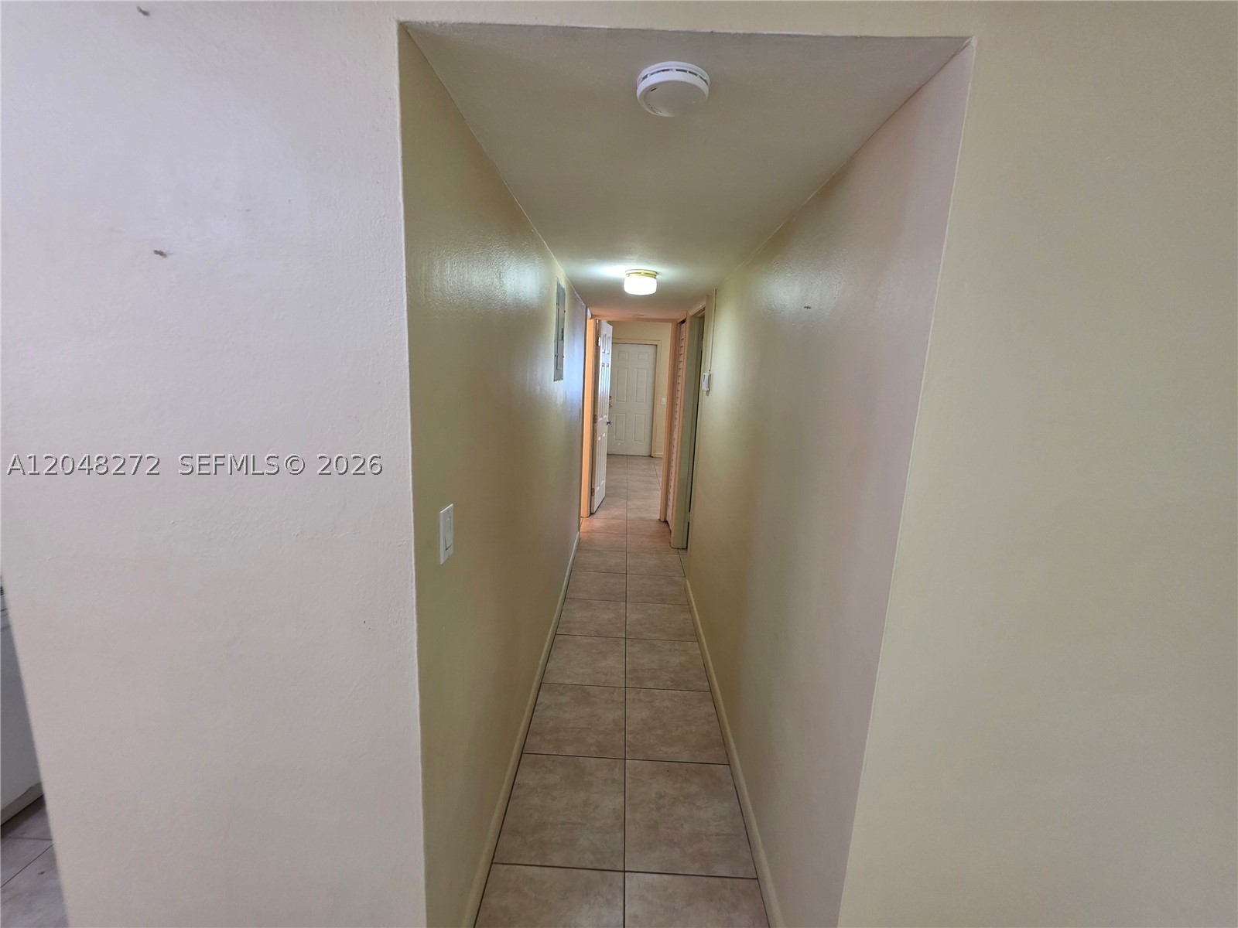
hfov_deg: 106.2
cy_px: 464
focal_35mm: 13
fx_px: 465
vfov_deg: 89.9
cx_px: 619
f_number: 1.9
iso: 200
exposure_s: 1/60
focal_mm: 2.2
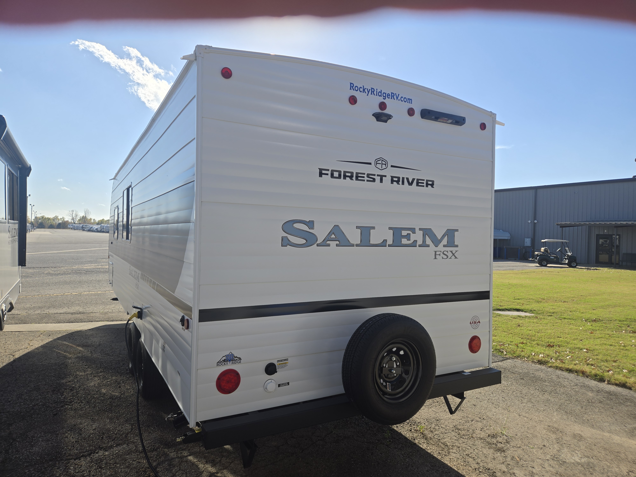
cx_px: 318
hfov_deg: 73.9
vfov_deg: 58.9
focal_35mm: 23
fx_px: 423
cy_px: 238
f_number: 1.8
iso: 25
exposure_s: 1/2271
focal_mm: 5.4
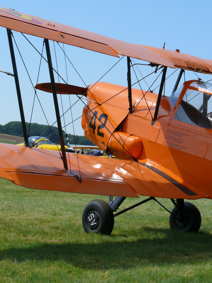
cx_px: 102
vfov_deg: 17.4
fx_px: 923
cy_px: 131
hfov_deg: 13.1
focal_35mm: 113
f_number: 6.3
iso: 100
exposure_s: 1/500
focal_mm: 20.5
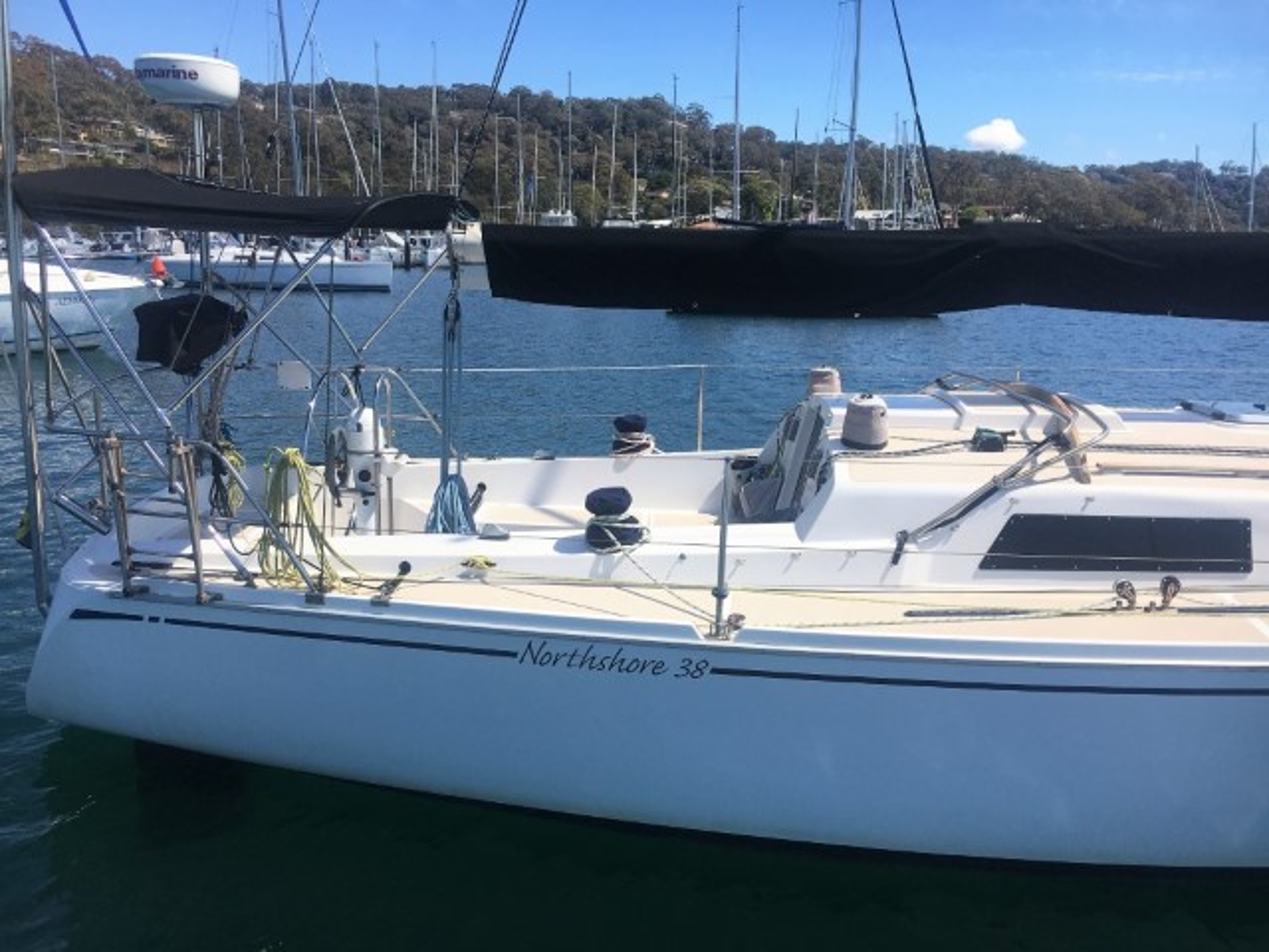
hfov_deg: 61.7
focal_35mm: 29
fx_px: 1063
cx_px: 634
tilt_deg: -10.1
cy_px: 476
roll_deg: -0.2
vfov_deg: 48.2
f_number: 2.2
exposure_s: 1/2198
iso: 25
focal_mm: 4.15
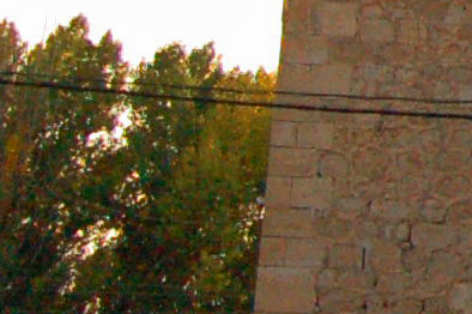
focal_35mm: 229
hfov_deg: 7.4
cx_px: 1650
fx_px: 3000
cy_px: -291
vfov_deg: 5.9
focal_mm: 20
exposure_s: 1/1250
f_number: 6.3
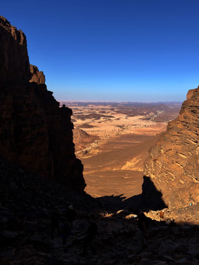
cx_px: 100
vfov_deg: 52.6
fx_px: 268
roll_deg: -1.2
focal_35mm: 35
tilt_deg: -8.2
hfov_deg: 40.7
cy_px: 132
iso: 80
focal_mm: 6.76
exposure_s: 1/6173
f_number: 1.78
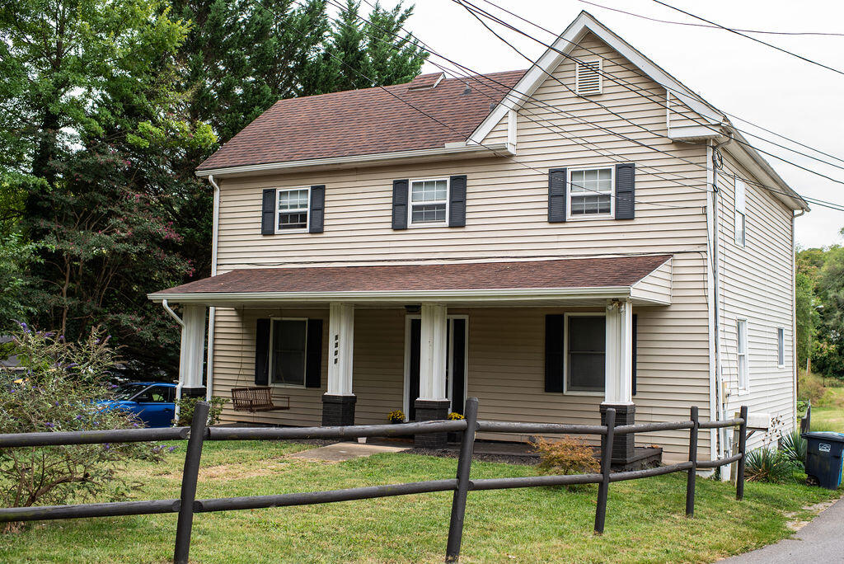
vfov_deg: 33.8
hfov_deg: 48.8
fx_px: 928
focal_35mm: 40
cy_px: 283
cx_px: 470
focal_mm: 35
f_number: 4
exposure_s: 1/100
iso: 160
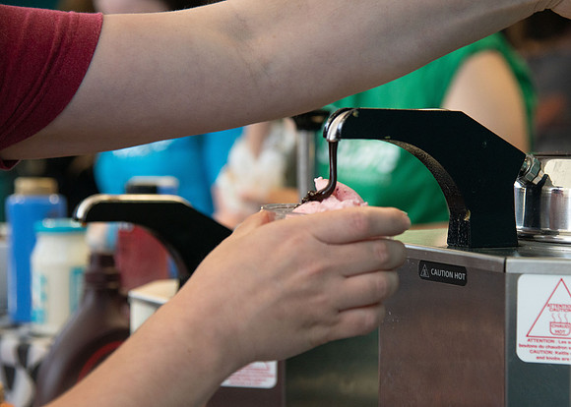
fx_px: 1569
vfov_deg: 14.8
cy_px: 216
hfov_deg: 20.6
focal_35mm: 97
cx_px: 329
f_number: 4
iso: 1250
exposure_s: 1/400
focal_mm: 78
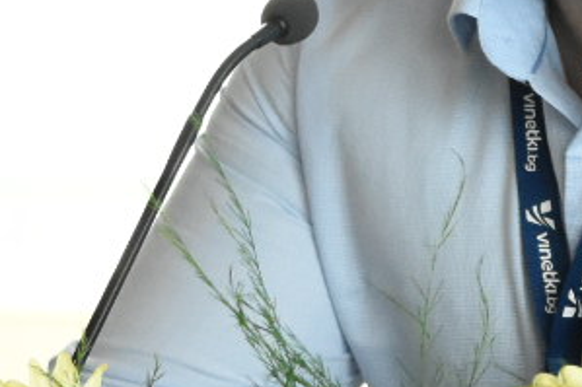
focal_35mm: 374
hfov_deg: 5.4
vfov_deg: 3.7
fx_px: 6043
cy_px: -18
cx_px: 1265
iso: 2500
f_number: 5.6
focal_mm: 46
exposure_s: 1/250
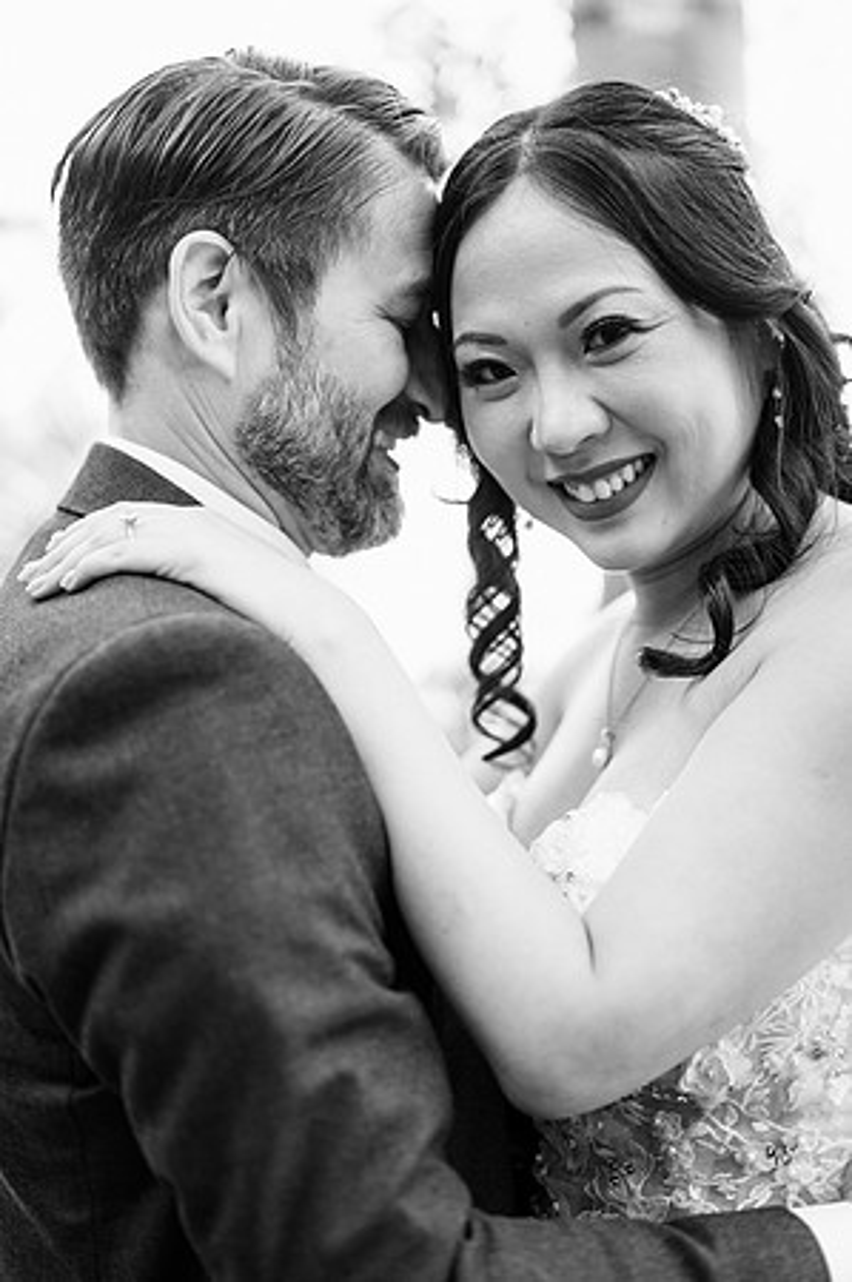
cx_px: 426
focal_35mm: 50
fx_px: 1779
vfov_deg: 39.6
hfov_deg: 26.9
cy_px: 641
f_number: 2
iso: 360
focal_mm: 50
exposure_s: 1/125
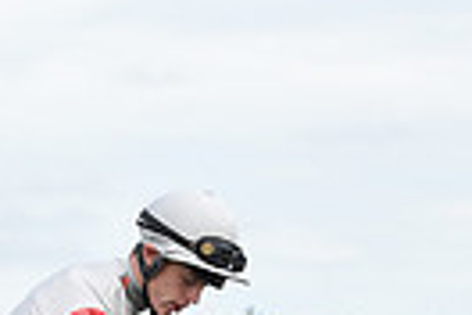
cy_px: 592
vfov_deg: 3.3
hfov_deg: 4.9
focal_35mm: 418
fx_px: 5480
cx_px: 118
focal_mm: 95
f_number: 5.6
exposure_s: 1/1000
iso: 400
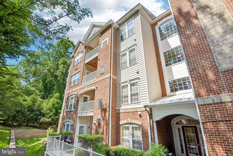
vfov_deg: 73.7
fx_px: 104
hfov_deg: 96.7
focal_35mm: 16
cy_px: 78
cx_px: 116
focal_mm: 16
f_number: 8
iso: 400
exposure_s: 1/640
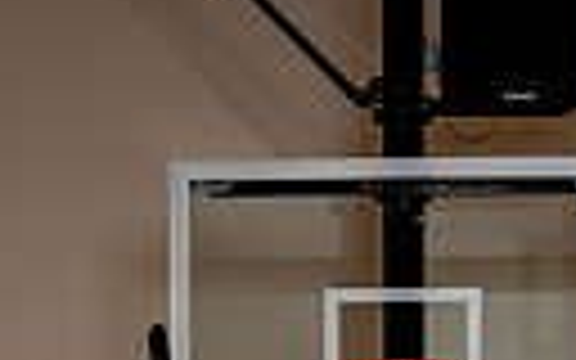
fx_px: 2056
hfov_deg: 15.9
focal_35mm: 131
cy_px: 904
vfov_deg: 8.9
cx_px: 374
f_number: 5.6
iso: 200
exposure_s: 1/250
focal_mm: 24
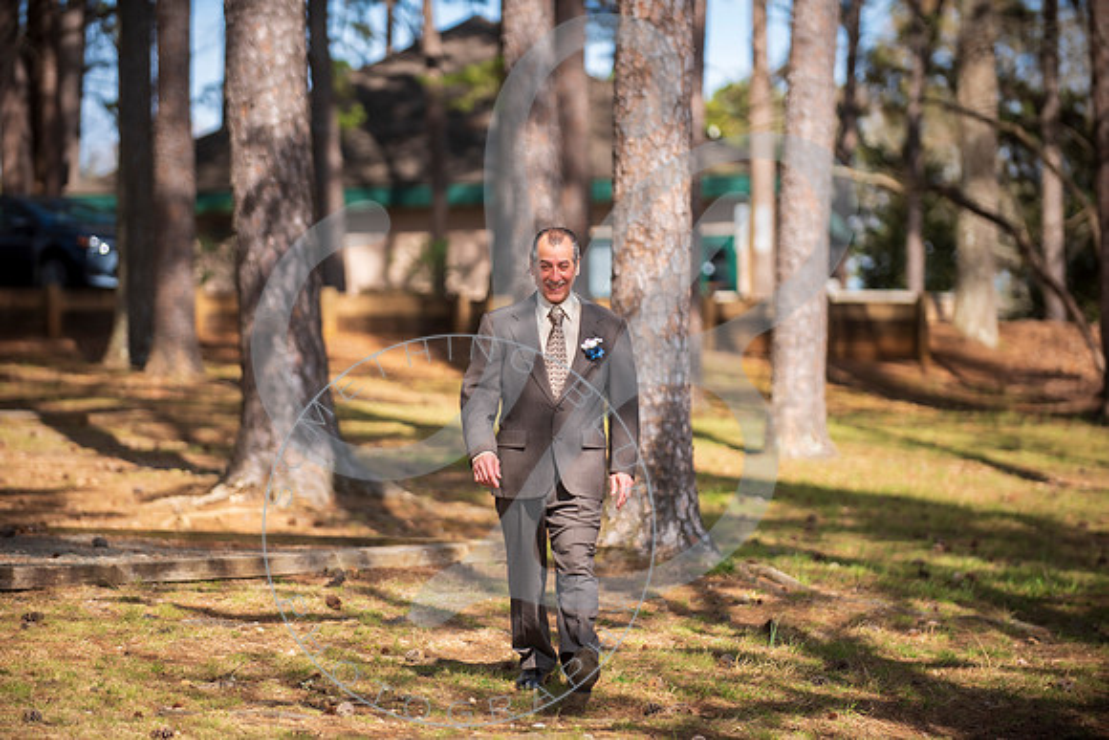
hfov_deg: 13.2
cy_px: 370
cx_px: 554
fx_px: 4776
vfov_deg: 8.9
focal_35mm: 155
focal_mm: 155
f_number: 2.8
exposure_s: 1/640
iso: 100
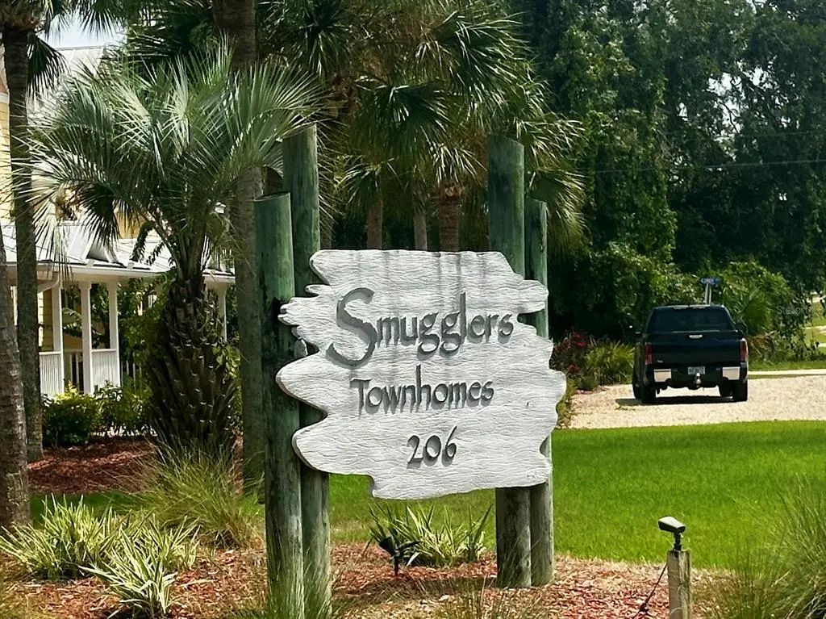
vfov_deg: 30.2
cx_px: 413
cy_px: 310
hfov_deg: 39.7
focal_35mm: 48
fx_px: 1145
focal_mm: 6.86
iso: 64
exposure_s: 1/4184
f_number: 1.78
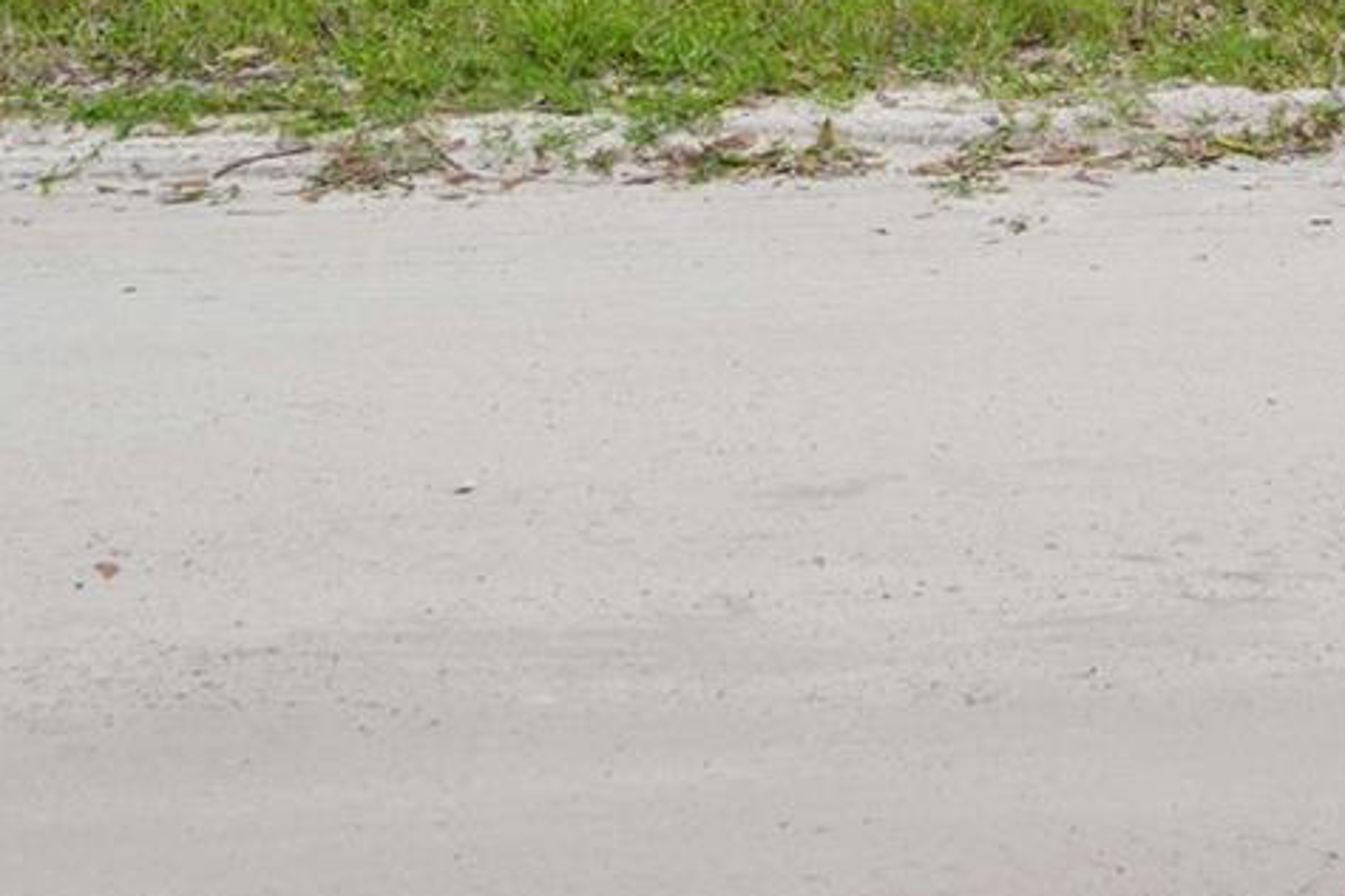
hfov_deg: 17.9
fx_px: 4035
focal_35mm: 108
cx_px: 1657
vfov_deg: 11.9
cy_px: -567
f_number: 8
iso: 125
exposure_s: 1/40
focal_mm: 32
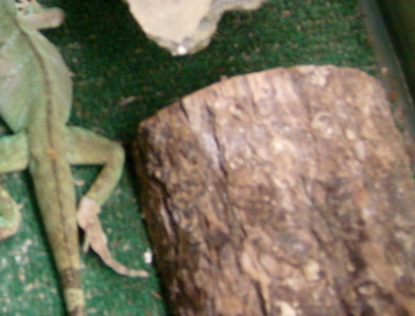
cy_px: 76
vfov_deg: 19.2
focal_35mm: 77
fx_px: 928
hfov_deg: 24.4
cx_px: 37
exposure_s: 1/13
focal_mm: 6.4
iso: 200
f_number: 2.9
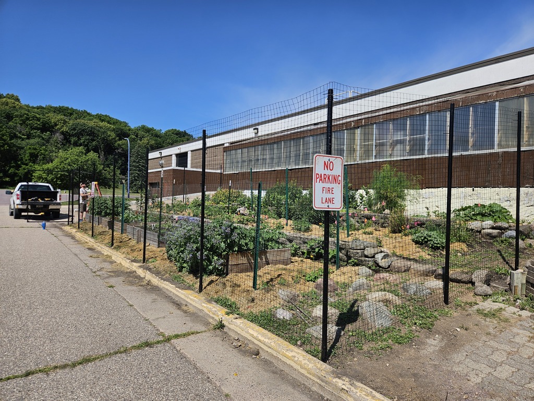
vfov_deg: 58.9
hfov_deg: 73.9
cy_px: 200
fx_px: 355
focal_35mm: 23
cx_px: 267
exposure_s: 1/2359
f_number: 1.8
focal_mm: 5.4
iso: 25
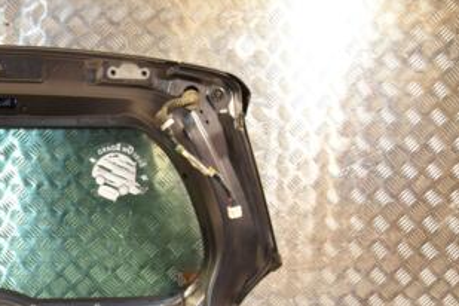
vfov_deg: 20.7
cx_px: 36
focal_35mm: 64
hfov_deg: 29.9
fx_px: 816
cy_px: 285
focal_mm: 22
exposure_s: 1/200
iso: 800
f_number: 7.1
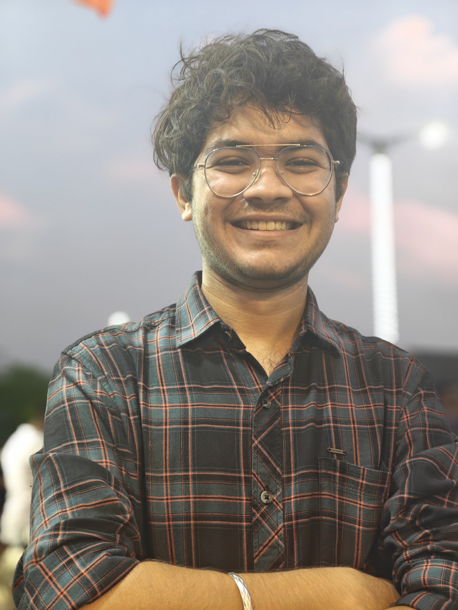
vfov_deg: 40.4
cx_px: 229
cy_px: 305
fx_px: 829
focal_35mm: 47
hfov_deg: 30.9
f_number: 4.5
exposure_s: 1/50
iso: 400
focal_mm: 7.1
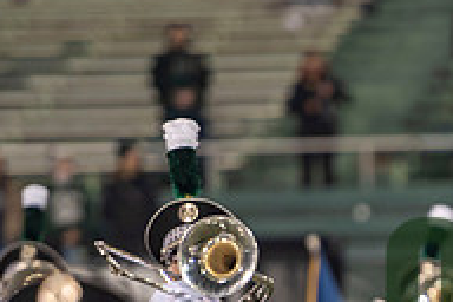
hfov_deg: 3.4
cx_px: 564
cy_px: 328
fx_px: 7600
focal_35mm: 604
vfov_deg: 2.3
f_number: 2.8
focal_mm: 200
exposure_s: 1/500
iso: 1000
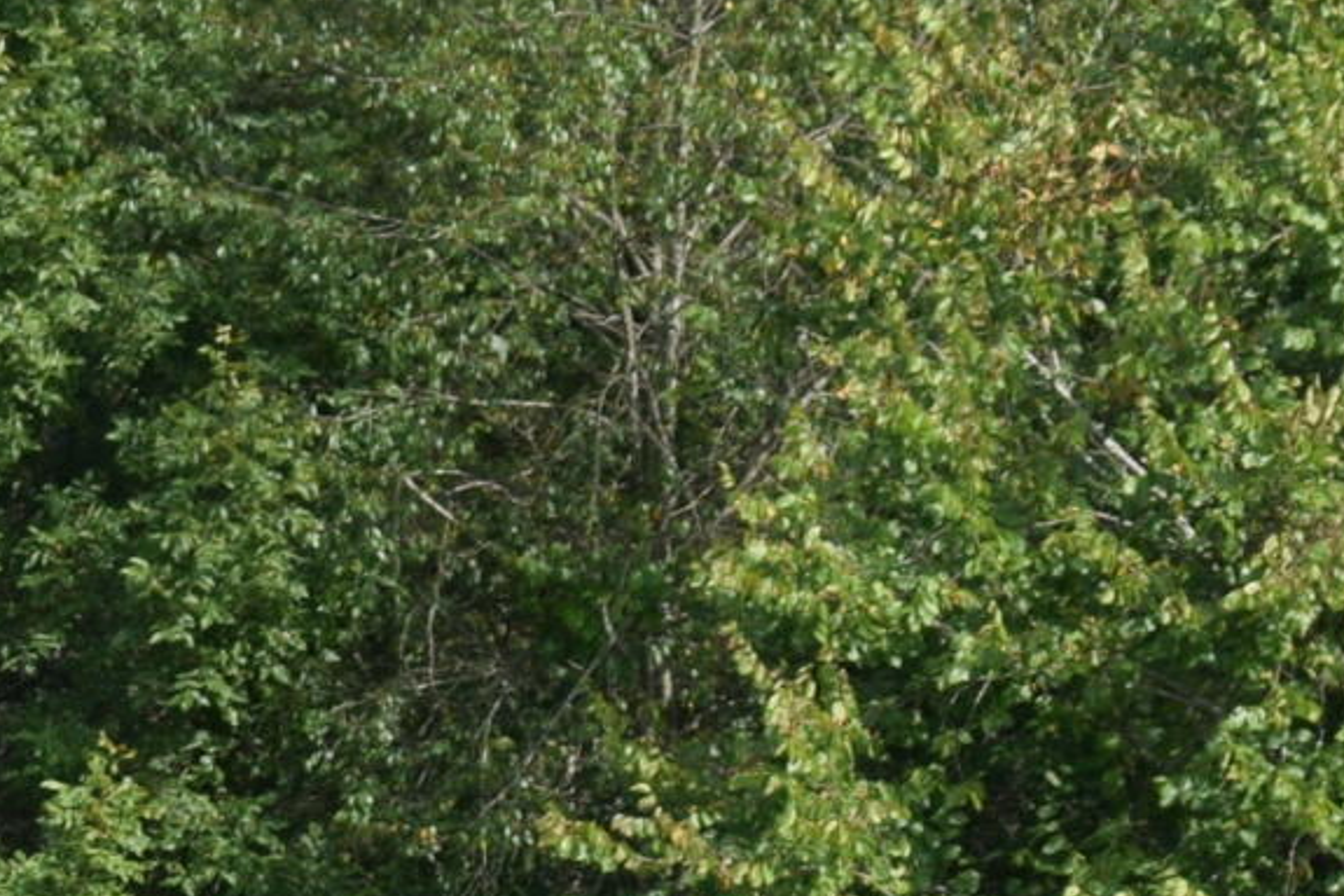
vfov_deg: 3.2
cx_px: -956
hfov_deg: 4.7
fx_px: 16071
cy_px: 1867
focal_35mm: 431
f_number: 7.1
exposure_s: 1/200
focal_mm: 55
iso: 100
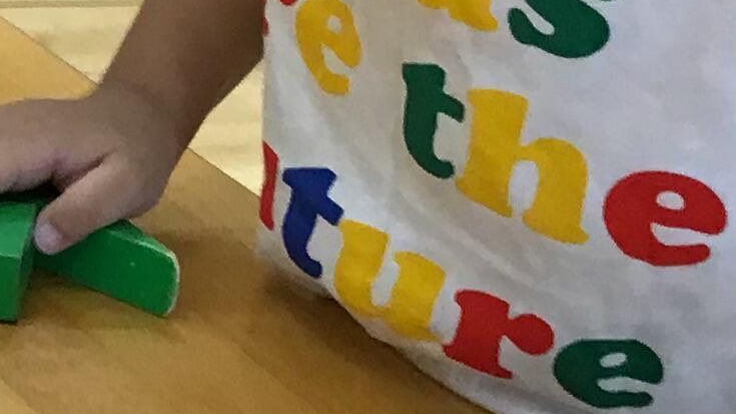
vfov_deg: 8.1
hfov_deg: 13.4
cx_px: -393
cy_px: 33
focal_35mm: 150
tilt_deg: -16.7
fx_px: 2927
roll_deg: -5.1
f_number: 2.4
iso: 25
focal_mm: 3.3
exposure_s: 1/30
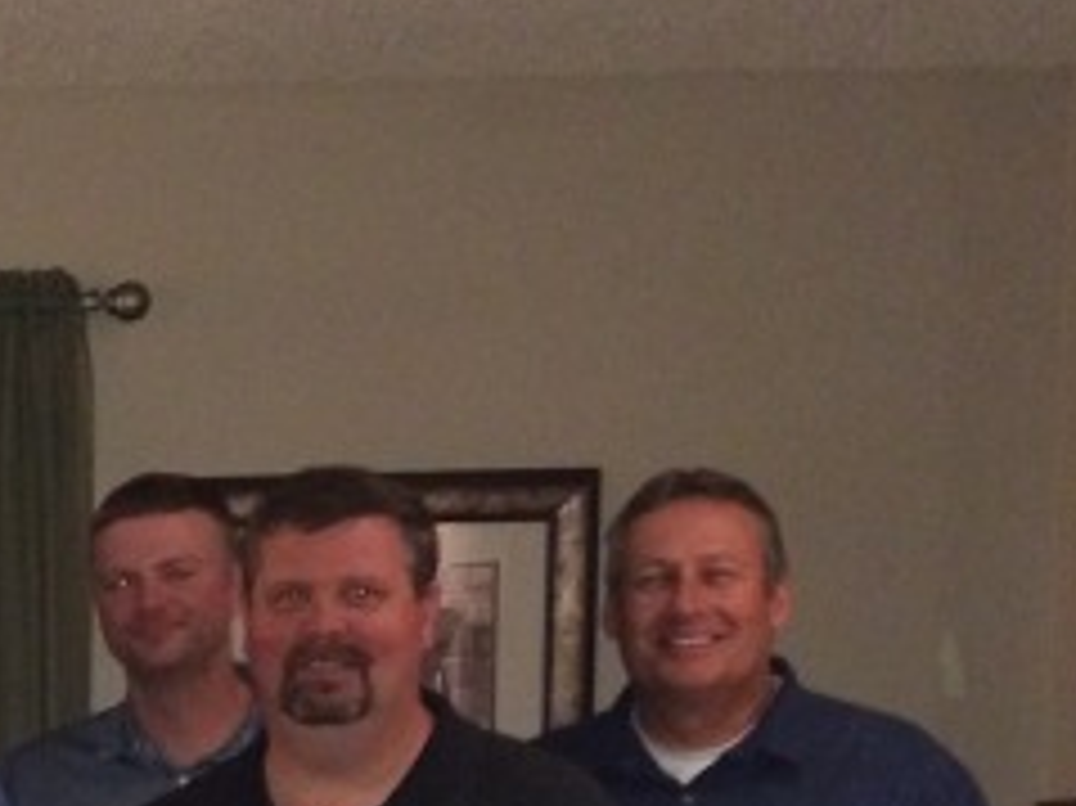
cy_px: 1108
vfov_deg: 14.5
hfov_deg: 18.3
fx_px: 3014
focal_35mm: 97
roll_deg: +0.9
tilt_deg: -5.8
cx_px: -482
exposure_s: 1/16
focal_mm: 4.15
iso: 320
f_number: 2.2
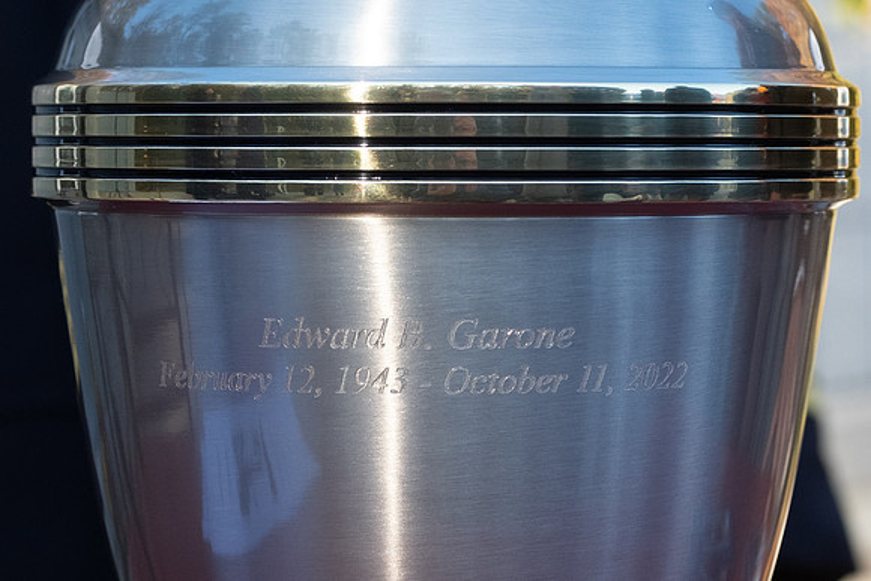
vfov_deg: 9.9
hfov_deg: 14.8
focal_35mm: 139
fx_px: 3358
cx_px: 428
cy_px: 365
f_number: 5
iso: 800
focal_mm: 50
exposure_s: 1/640
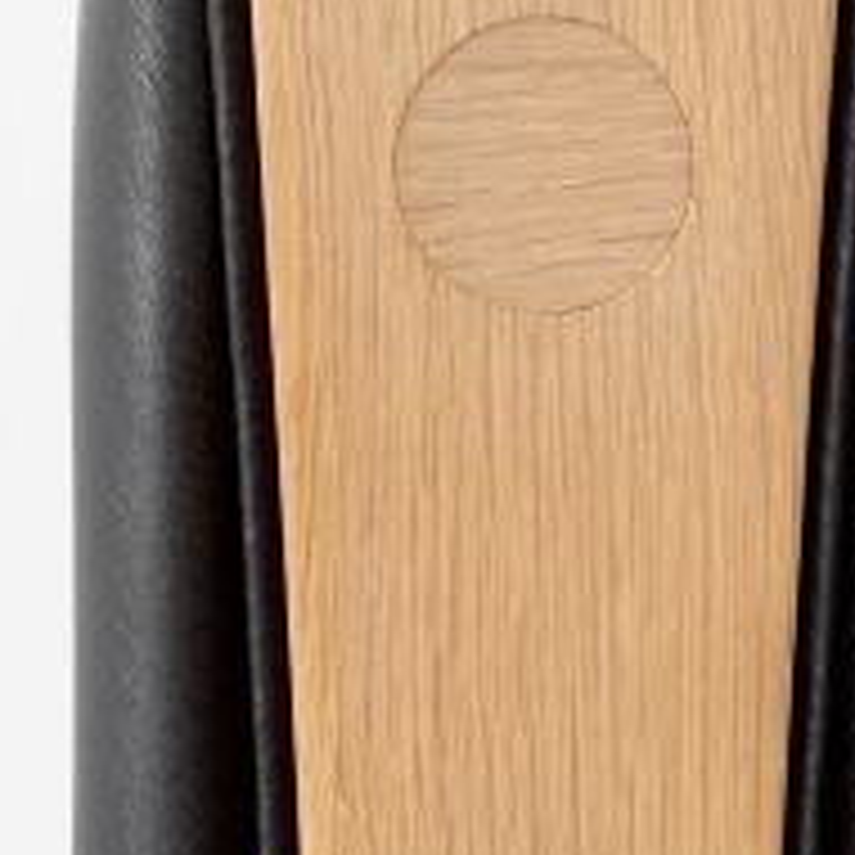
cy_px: 198
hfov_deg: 6.1
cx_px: 490
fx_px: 7964
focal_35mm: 285
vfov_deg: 6.1
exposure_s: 1/80
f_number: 4.5
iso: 800
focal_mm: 35
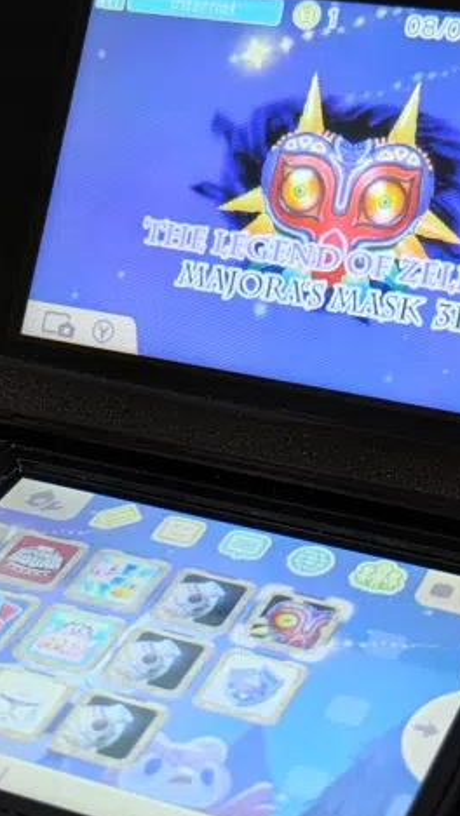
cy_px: 318
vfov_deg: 28.9
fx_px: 1582
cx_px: 303
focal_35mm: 73
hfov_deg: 16.5
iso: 50
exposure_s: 1/105
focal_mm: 5.59
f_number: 1.88
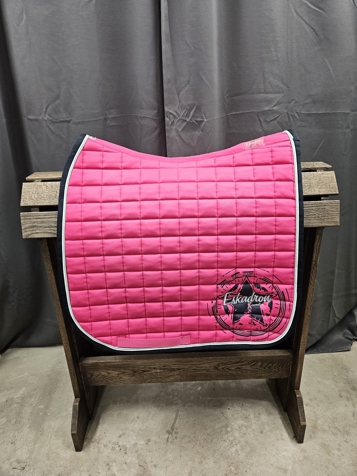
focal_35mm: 23
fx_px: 316
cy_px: 238
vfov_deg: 73.9
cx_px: 178
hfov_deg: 58.9
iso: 200
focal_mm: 5.4
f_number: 1.8
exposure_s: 1/100
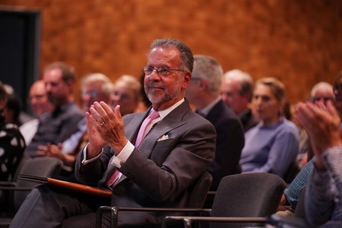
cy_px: 114
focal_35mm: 162
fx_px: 1539
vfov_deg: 8.5
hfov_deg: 12.7
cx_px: 171
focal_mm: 162
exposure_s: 1/125
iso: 2500
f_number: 2.8
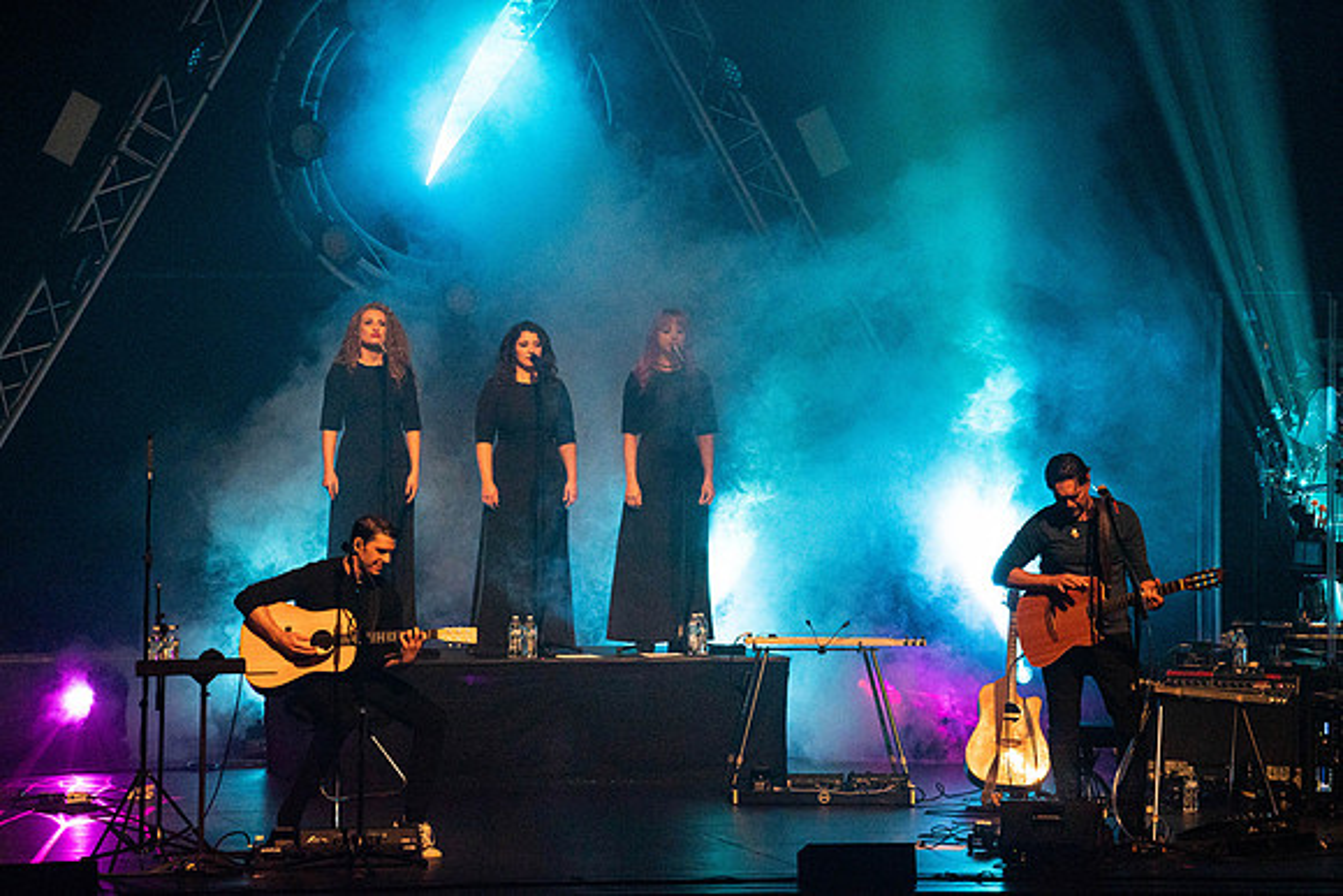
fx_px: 7463
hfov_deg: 10.3
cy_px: 448
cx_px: 672
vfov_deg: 6.9
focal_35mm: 200
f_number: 5.6
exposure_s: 1/250
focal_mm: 200
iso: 6400
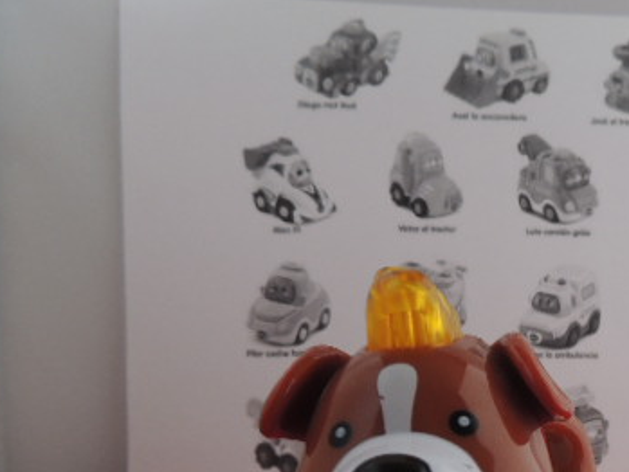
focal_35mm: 44
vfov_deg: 31.3
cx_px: 523
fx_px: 800
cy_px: 429
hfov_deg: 40.7
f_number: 3
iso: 160
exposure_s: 1/30
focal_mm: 4.3
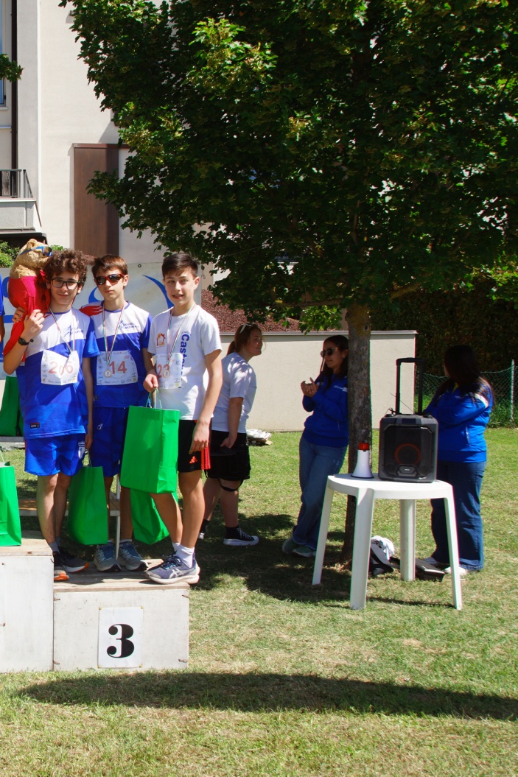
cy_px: 390
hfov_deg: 25.3
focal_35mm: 50
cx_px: -31
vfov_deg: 39.6
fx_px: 1079
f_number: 8
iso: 100
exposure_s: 1/160
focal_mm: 22
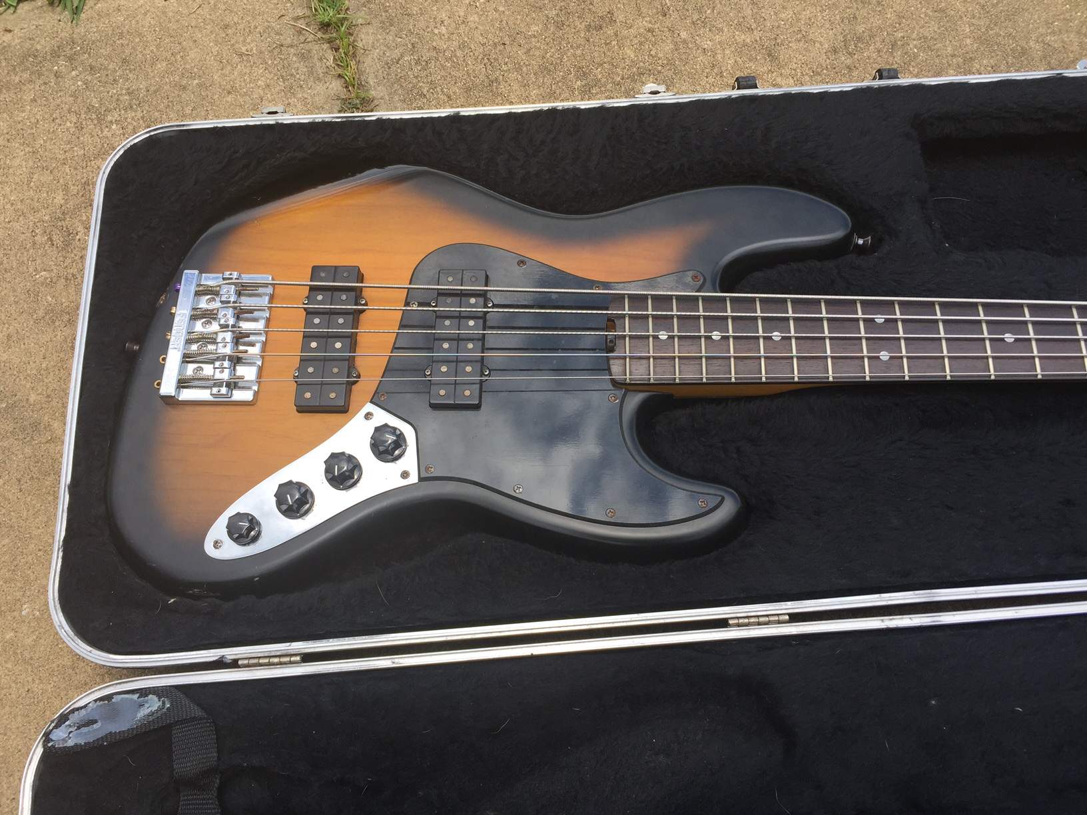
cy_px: 408
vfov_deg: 48.2
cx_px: 544
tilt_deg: -68.2
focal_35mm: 29
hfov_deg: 61.7
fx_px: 911
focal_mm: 4.15
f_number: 2.2
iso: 32
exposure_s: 1/1068
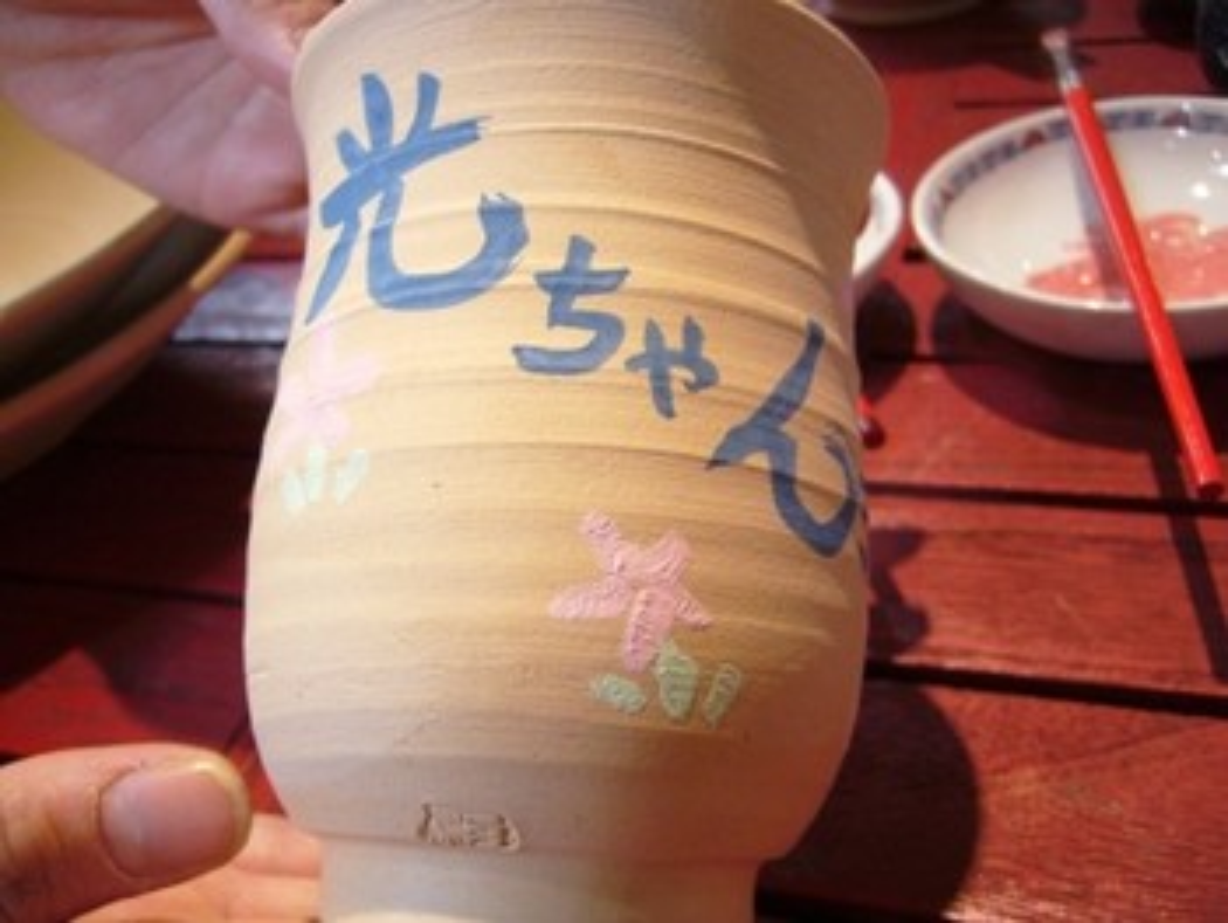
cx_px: 614
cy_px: 462
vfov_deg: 40.7
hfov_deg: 52.6
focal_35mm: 35
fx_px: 1242
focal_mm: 5.8
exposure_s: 1/15
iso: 200
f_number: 2.8
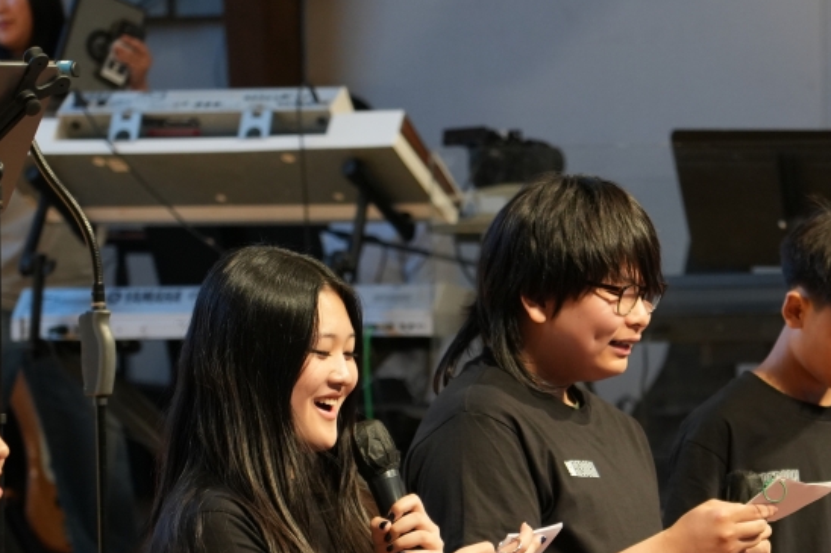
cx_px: 667
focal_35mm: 230
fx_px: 5307
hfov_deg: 8.9
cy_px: 436
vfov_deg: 6.0
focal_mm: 105
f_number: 4
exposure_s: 1/125
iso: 1600
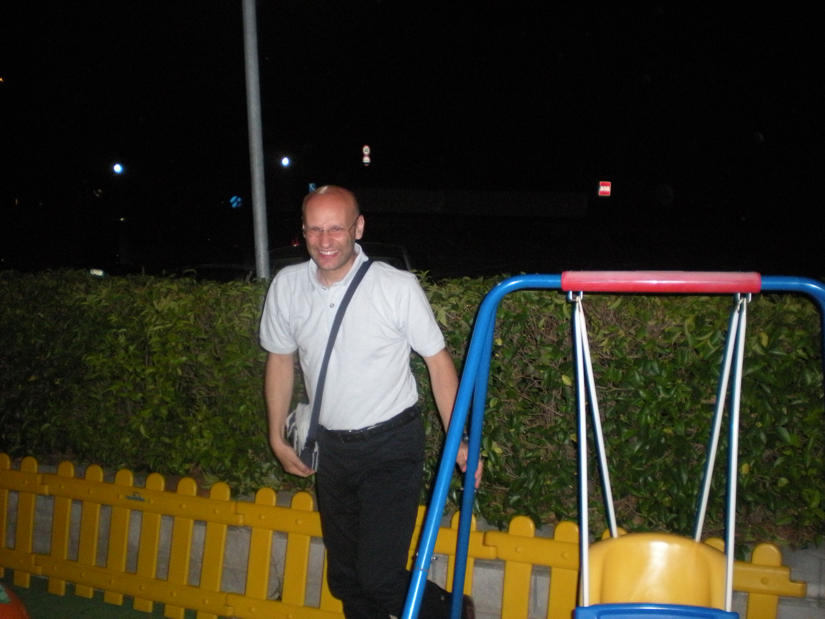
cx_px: 412
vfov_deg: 37.7
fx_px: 906
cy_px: 310
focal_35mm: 38
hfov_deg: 49.0
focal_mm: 6.3
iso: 418
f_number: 3.1
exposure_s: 1/60
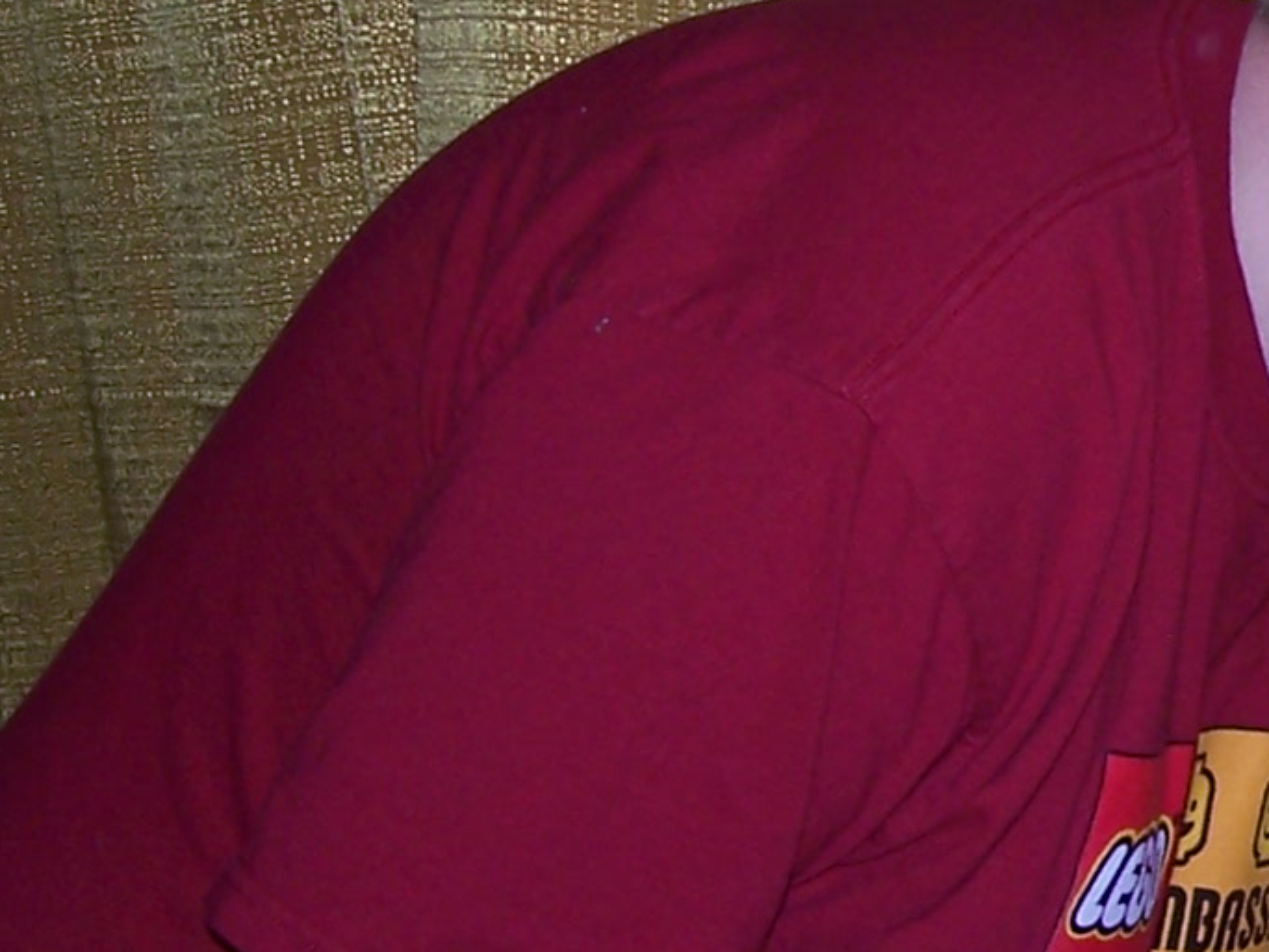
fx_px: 4692
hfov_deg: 14.1
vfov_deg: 11.6
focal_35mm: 128
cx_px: 2095
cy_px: 618
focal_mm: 6.3
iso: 80
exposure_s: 1/60
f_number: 2.8
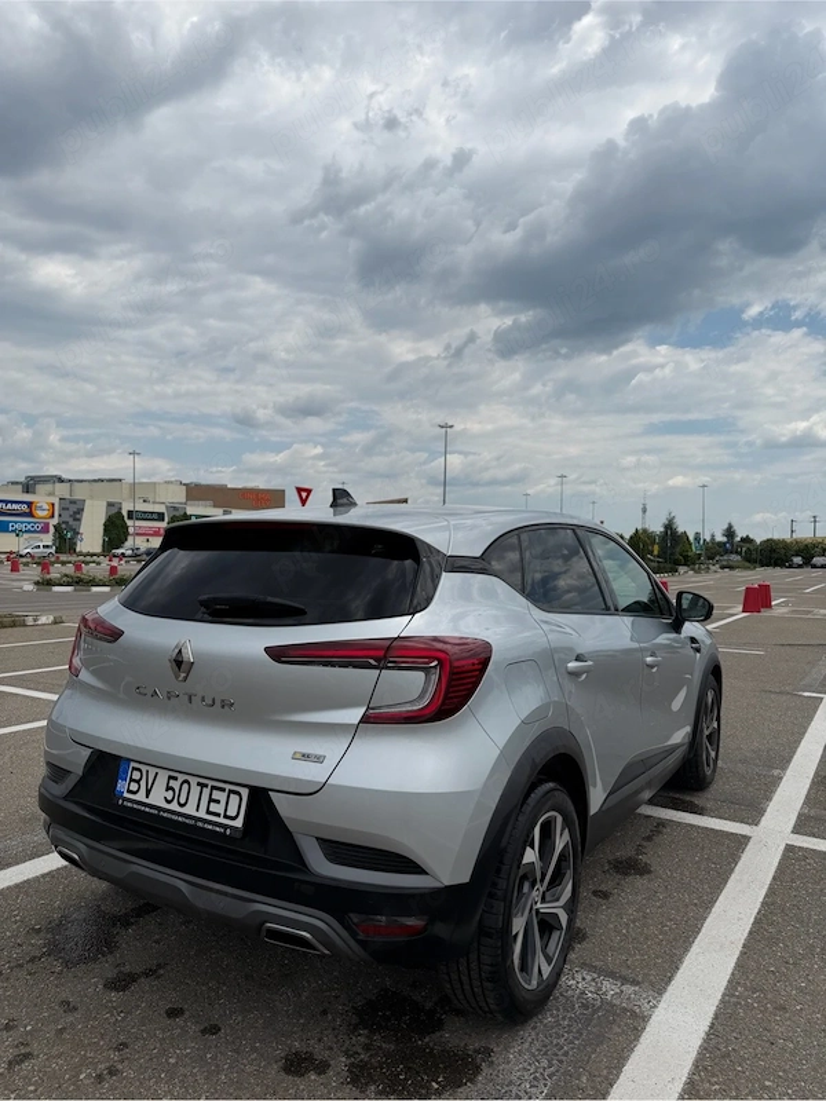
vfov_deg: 71.6
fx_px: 764
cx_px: 413
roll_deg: -1.1
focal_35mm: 24
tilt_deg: -0.6
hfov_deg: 56.8
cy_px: 550
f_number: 1.78
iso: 80
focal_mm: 6.76
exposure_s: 1/10309
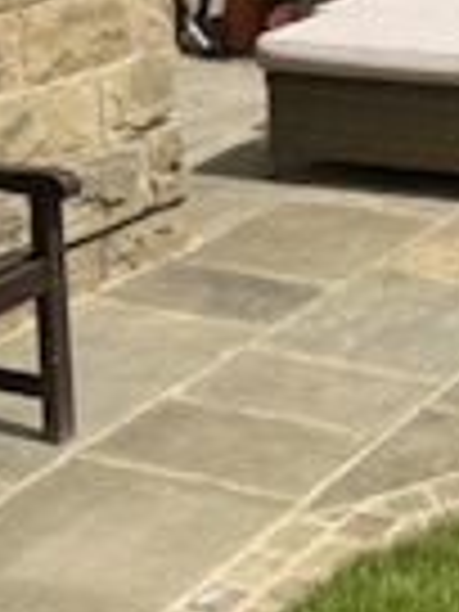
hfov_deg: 14.7
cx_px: 724
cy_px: -81
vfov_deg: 20.2
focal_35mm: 92
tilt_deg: -8.7
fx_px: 1627
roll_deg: -0.6
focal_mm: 5.1
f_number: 1.6
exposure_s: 1/3559
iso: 32
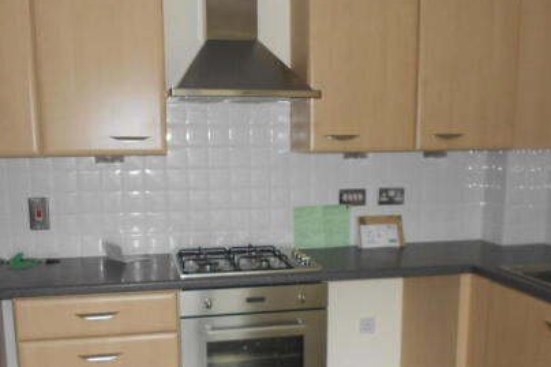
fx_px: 597
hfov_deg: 49.5
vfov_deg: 33.8
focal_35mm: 39
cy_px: 248
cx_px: 256
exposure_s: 1/25
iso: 200
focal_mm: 4.6
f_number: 3.2
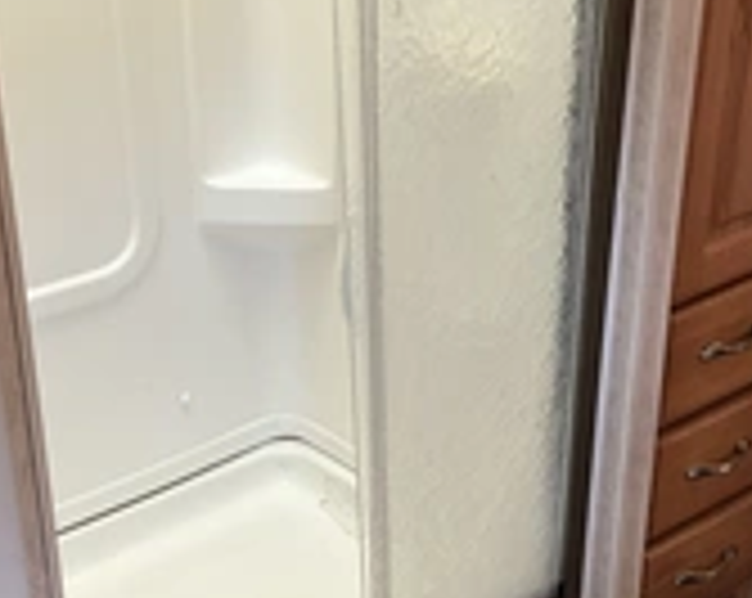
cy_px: 423
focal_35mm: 68
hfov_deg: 28.0
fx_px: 1511
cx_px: 387
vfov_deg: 22.3
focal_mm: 3
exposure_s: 1/60
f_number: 1.8
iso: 100
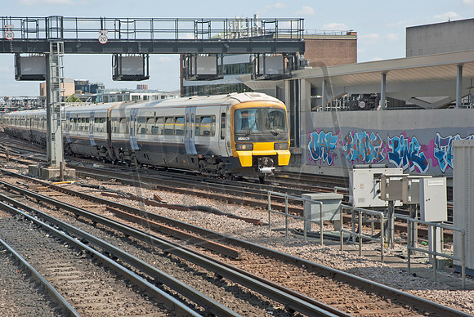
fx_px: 1028
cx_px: 237
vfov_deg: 17.5
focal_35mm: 78
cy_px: 158
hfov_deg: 26.0
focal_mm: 52
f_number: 8
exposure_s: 1/200
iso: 200
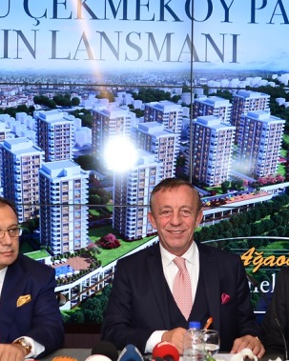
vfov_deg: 26.7
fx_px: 759
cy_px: 219
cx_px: 159
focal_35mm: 71
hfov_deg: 21.5
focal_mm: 28
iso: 320
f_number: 5.6
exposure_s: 1/60
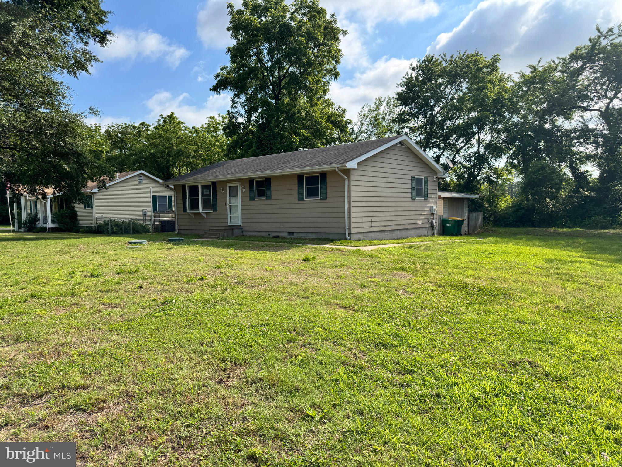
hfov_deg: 71.6
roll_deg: +0.9
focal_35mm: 24
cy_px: 234
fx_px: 431
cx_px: 311
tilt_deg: -3.0
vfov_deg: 56.8
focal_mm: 6.76
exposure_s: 1/2833
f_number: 1.78
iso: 80
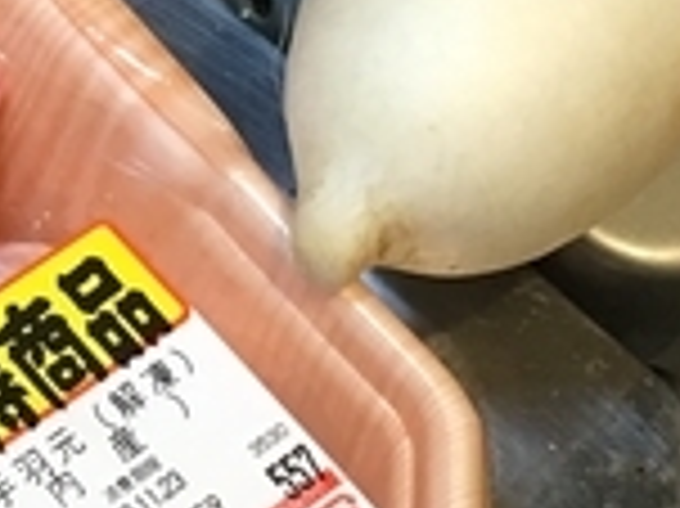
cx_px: 54
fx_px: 3867
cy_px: -49
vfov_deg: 7.5
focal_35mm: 197
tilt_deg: -55.0
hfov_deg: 10.0
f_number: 2.2
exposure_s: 1/30
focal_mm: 4.15
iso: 80
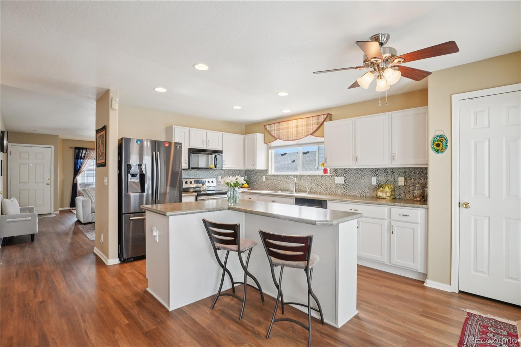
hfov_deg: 95.0
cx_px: 260
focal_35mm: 16
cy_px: 174
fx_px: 239
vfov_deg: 72.0
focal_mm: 11
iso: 400
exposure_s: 1/20
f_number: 8
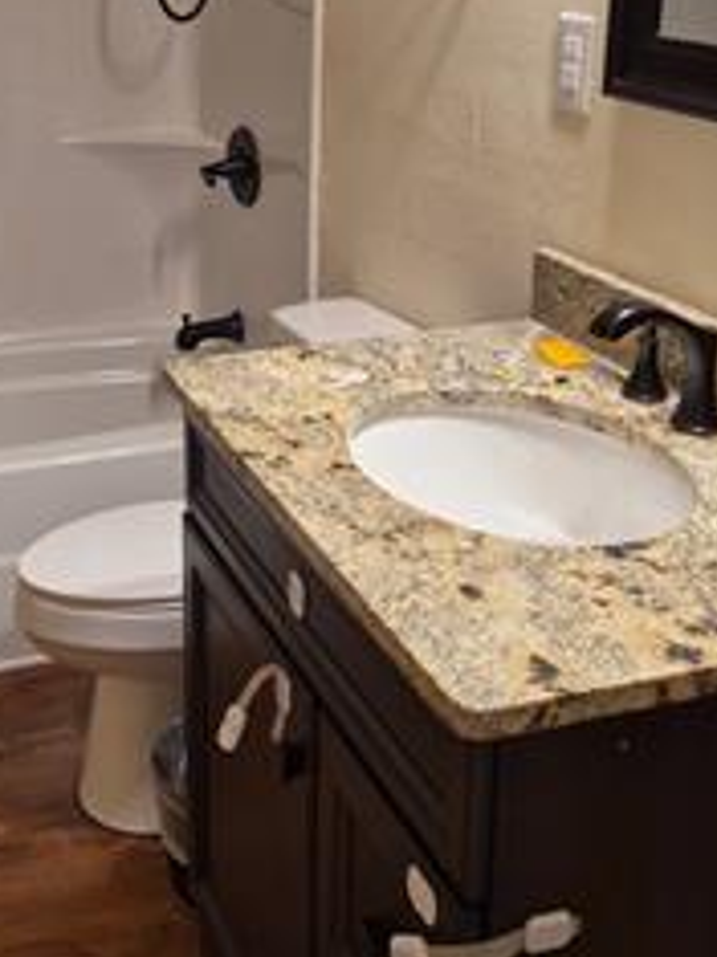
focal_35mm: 47
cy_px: 273
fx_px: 1299
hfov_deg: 30.4
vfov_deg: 39.6
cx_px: 183
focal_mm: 5.4
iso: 400
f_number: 1.8
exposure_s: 1/120
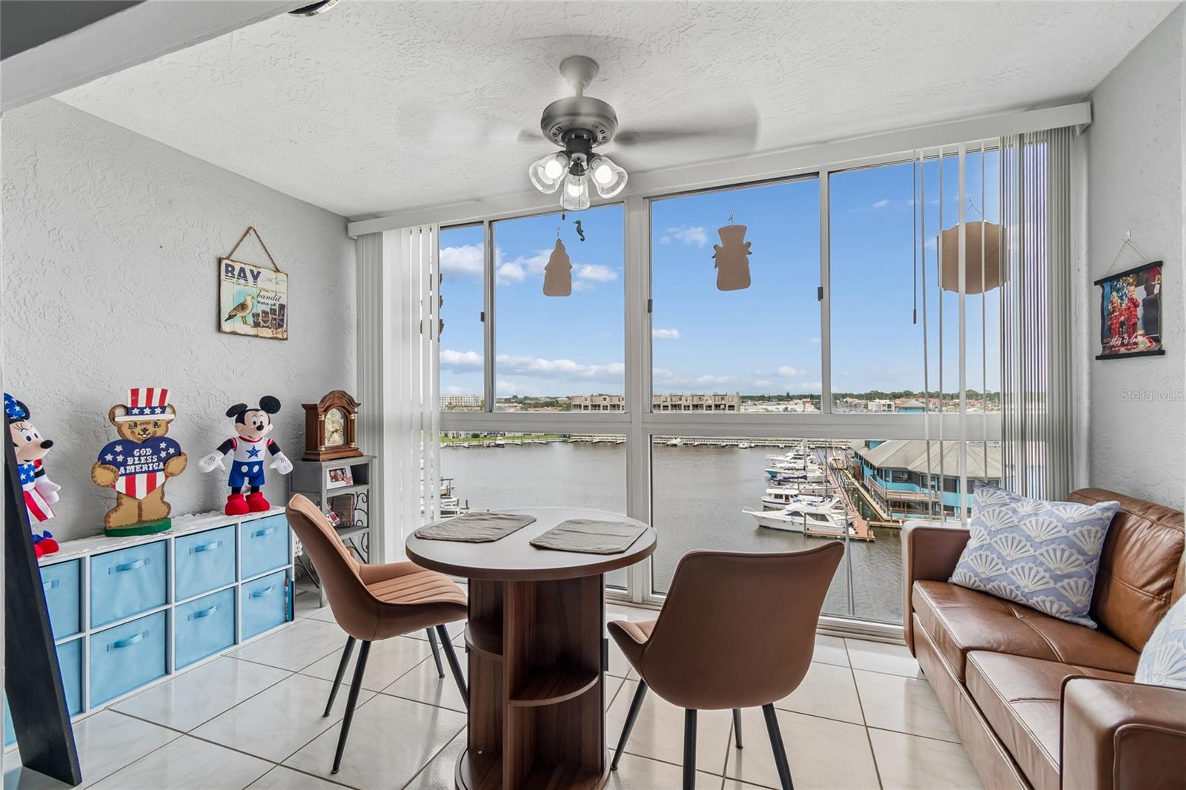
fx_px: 494
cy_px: 395
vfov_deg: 77.3
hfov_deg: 100.4
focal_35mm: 15
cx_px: 593
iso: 100
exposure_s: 1/100
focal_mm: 10
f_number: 7.1
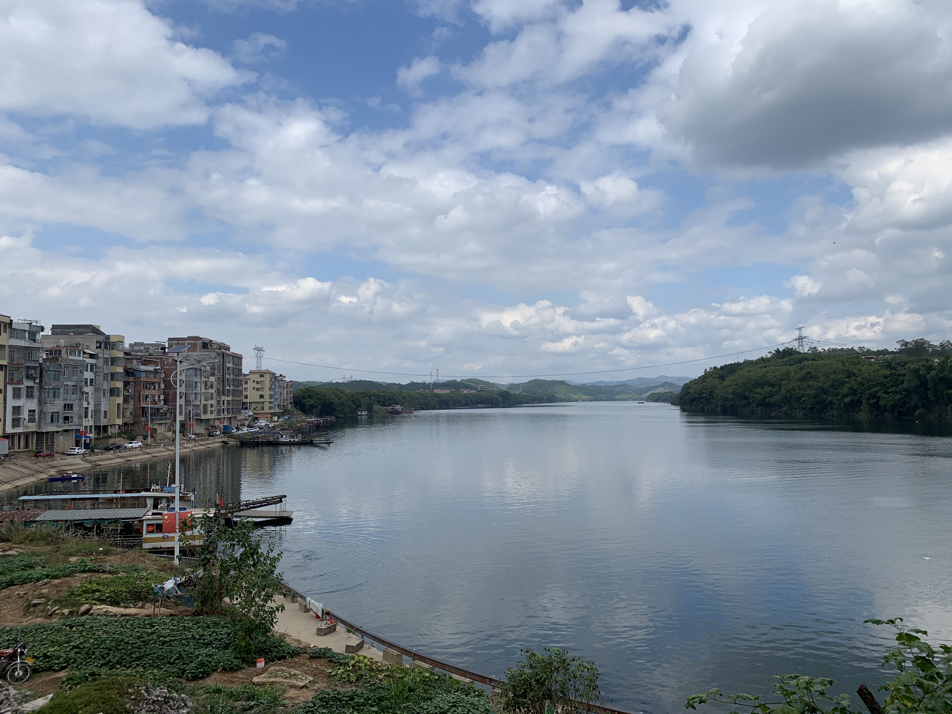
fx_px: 715
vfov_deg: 53.1
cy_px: 357
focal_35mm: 26
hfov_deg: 67.3
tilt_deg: +3.1
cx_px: 476
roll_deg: +0.6
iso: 25
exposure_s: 1/3937
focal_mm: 4.25
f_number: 1.8
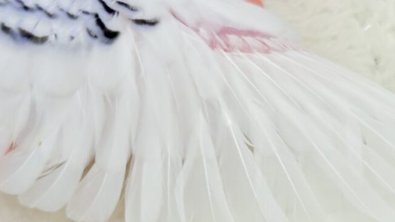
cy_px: 225
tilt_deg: -50.9
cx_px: 262
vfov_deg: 11.4
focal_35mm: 105
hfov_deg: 20.3
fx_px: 1100
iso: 50
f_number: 1.6
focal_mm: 5.96
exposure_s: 1/100
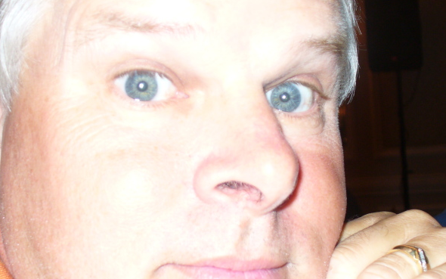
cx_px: 238
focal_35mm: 69
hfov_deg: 29.8
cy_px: 178
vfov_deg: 18.8
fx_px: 839
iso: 100
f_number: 3
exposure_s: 1/30
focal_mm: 7.9
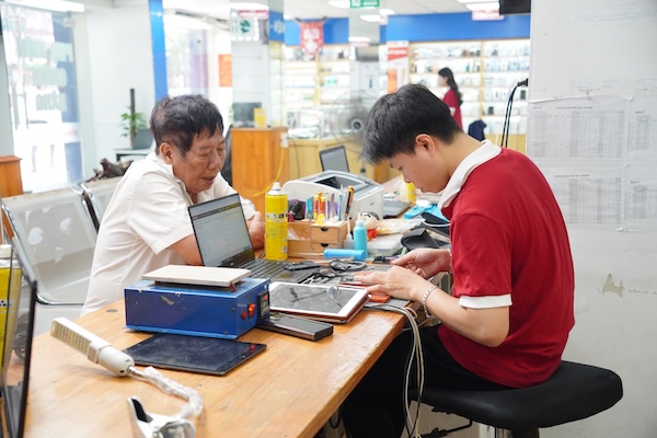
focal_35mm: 42
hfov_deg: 46.1
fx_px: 772
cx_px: 328
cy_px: 219
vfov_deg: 31.7
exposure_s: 1/125
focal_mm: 28.2
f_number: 2.8
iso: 400
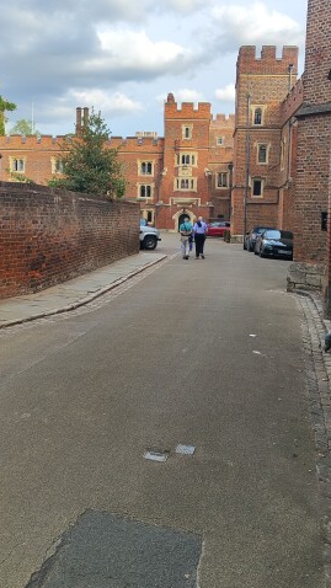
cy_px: 250
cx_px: 165
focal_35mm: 35
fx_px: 546
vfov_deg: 56.4
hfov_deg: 33.7
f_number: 1.89
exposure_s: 1/310
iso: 50
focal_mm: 5.89
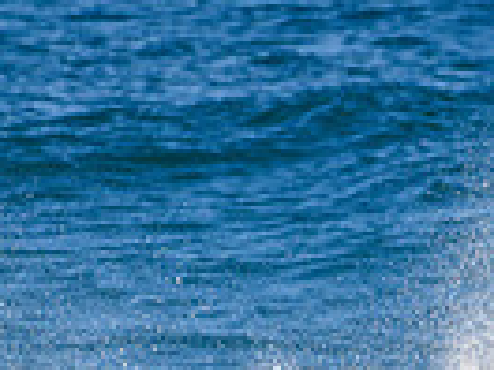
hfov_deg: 0.6
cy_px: 622
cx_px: 647
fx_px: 45196
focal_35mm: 3167
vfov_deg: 0.5
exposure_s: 1/2000
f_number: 5.6
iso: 400
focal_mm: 500
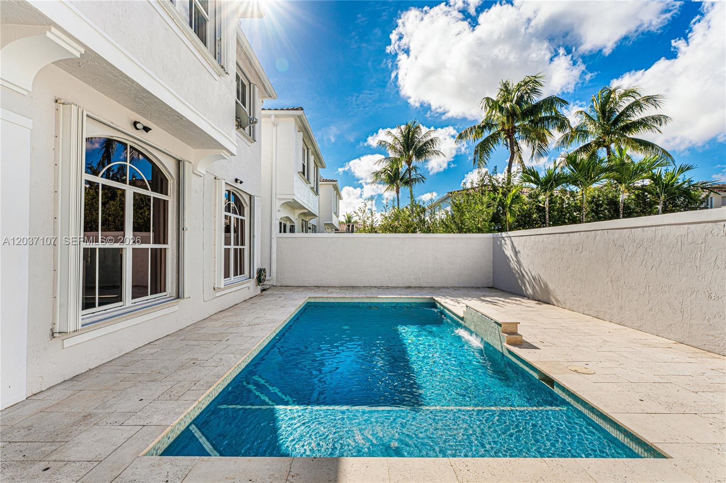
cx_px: 363
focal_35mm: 16
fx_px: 312
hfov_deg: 98.6
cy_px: 242
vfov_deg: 75.5
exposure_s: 1/160
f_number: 11
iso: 64
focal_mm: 15.5
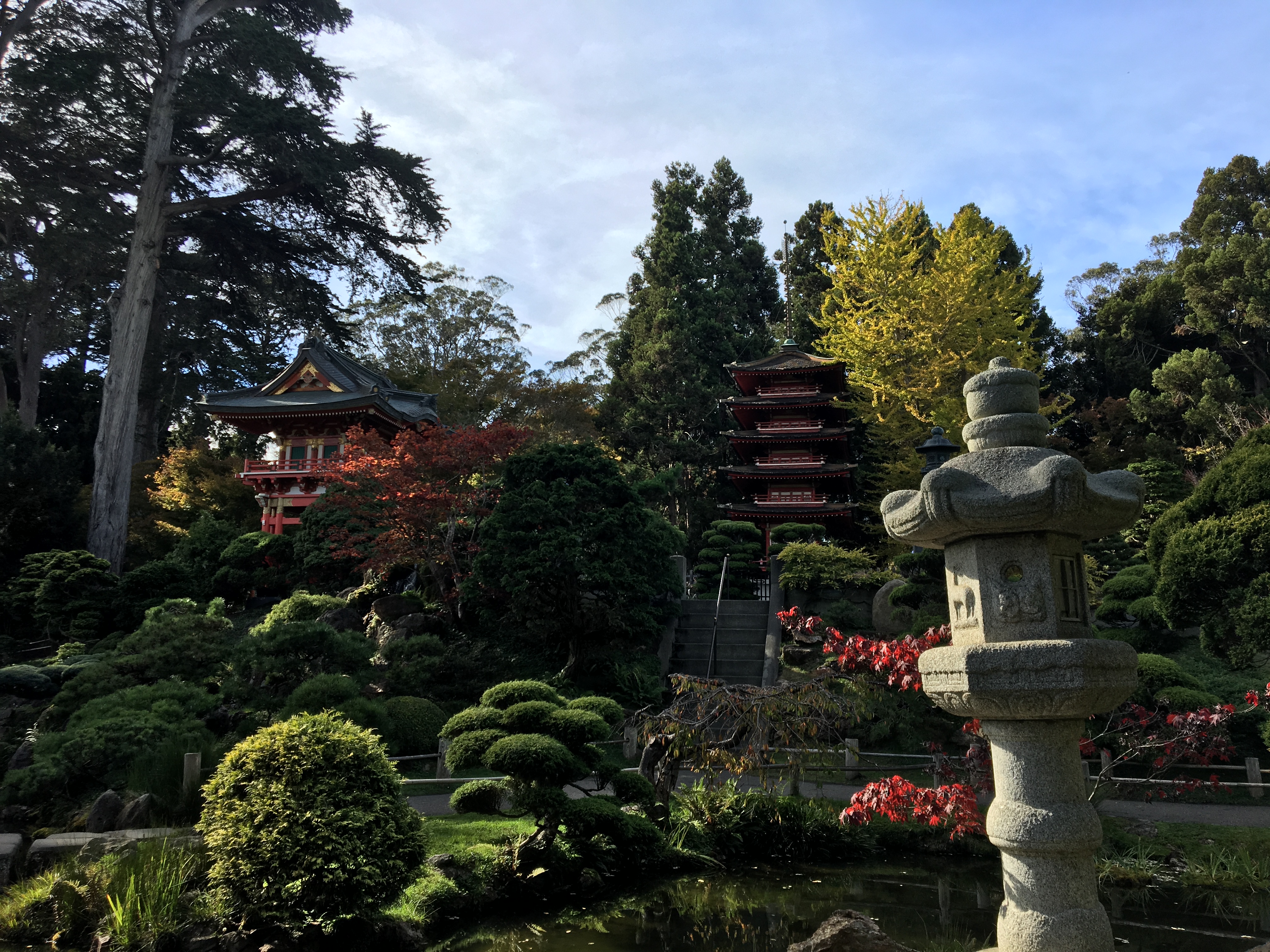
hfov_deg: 61.7
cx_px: 635
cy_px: 476
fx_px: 1064
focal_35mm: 29
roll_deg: -0.5
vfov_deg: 48.2
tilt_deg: +11.4
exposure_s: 1/855
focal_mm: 4.15
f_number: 2.2
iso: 25
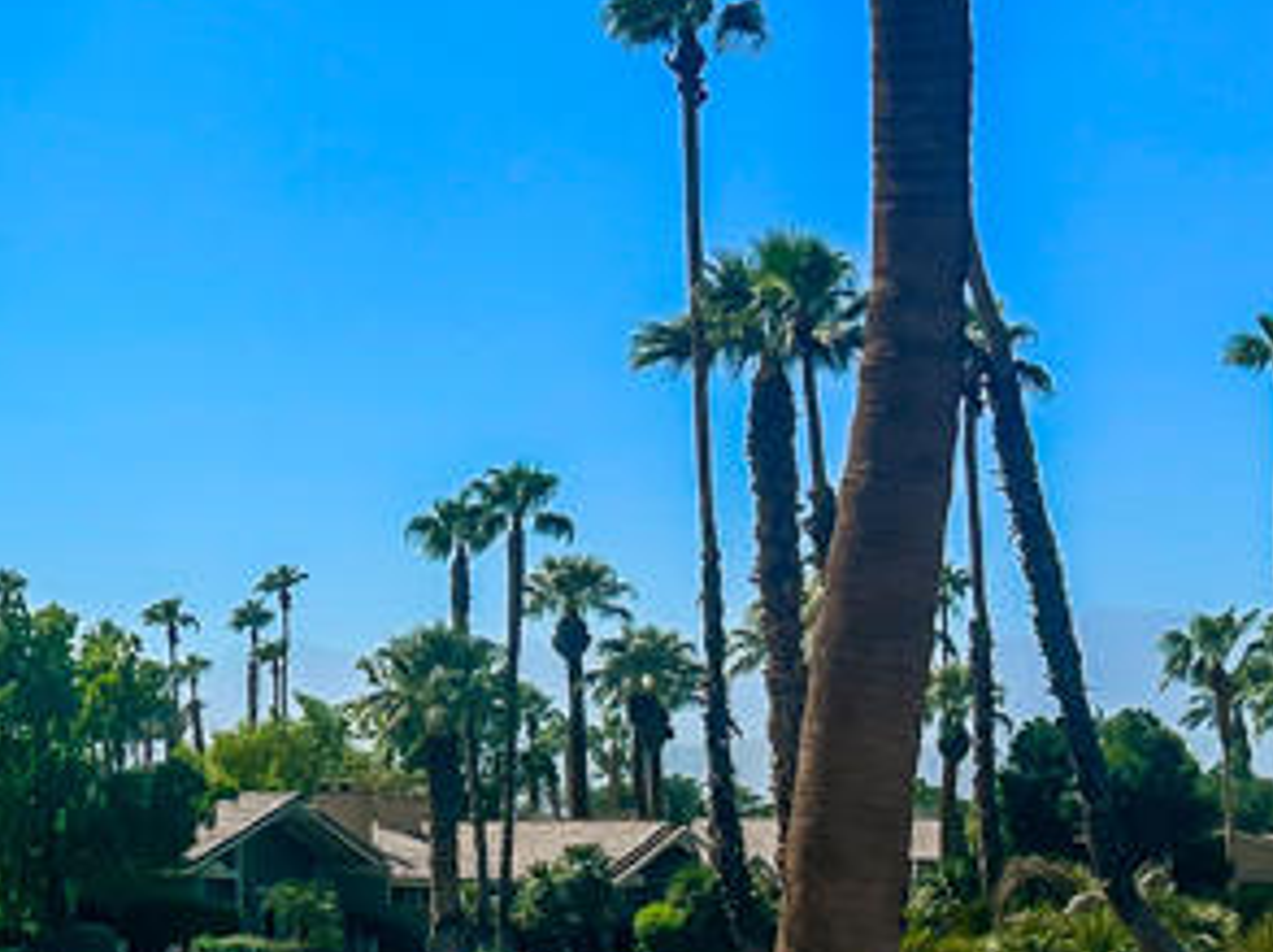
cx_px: -109
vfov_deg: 17.5
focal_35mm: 84
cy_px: 669
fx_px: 3085
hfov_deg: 22.1
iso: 80
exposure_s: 1/8900
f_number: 1.8
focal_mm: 6.86
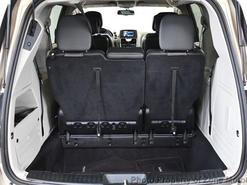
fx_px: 292
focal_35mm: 41
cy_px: 94
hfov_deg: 45.8
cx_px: 126
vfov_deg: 35.1
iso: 5600
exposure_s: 1/60
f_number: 4
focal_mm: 25
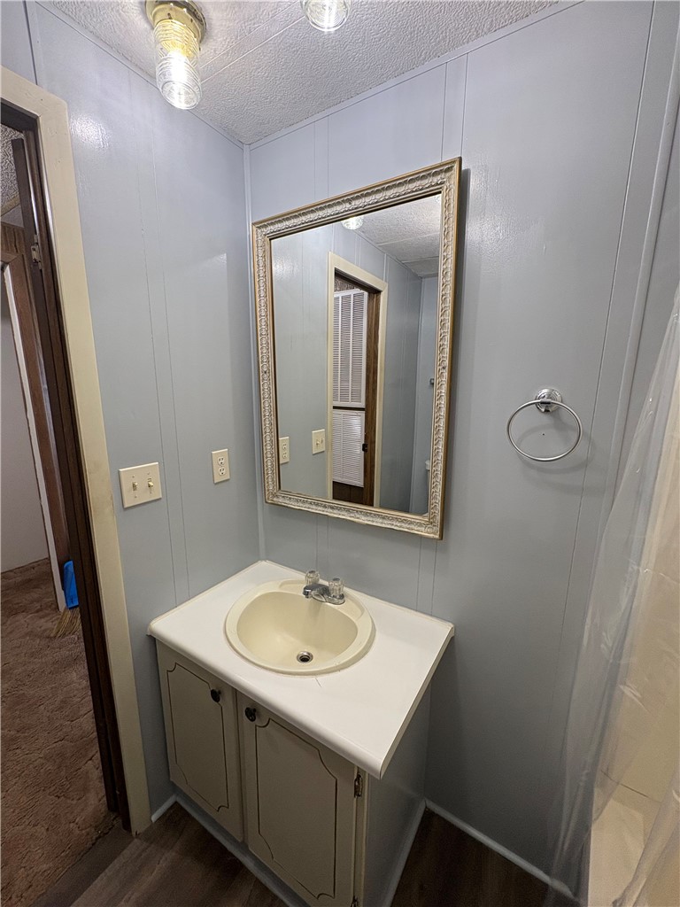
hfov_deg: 85.7
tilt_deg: -10.4
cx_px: 340
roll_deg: -0.8
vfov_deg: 102.1
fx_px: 367
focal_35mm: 14
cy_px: 454
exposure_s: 1/60
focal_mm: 2.22
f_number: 2.2
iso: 160
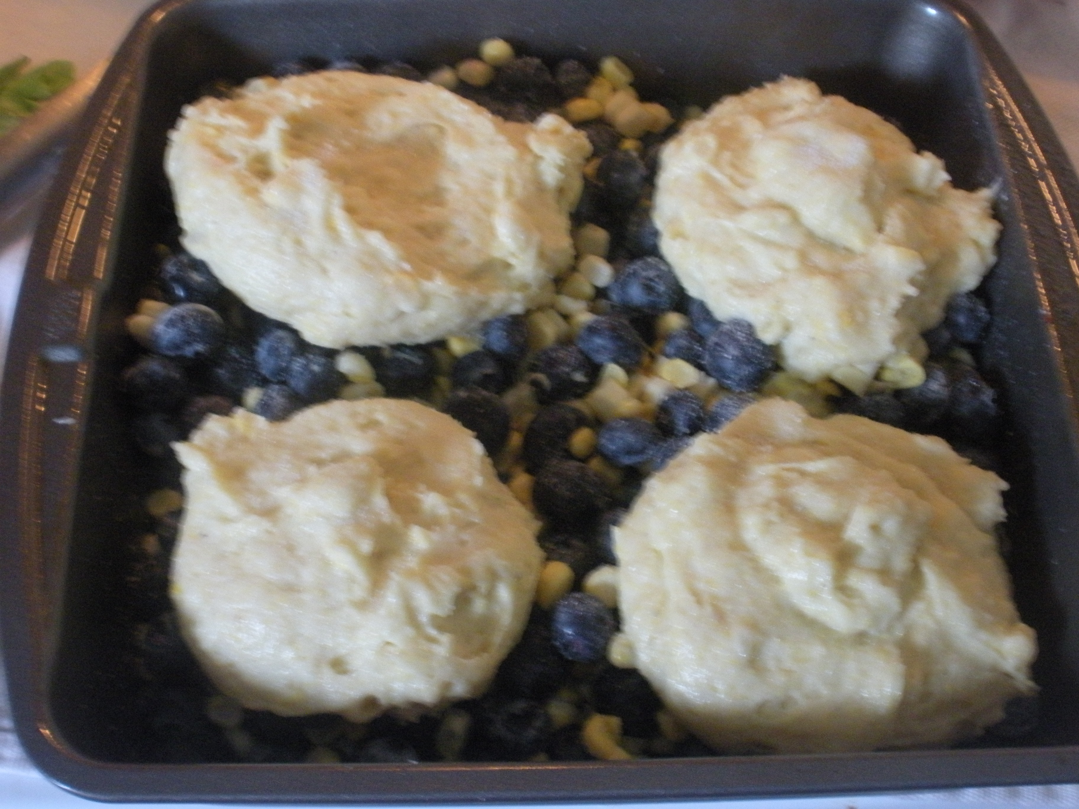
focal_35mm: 52
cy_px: 404
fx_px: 1621
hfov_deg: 36.8
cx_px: 540
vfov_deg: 28.0
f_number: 4.4
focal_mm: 9.1
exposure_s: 1/11.2
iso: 400
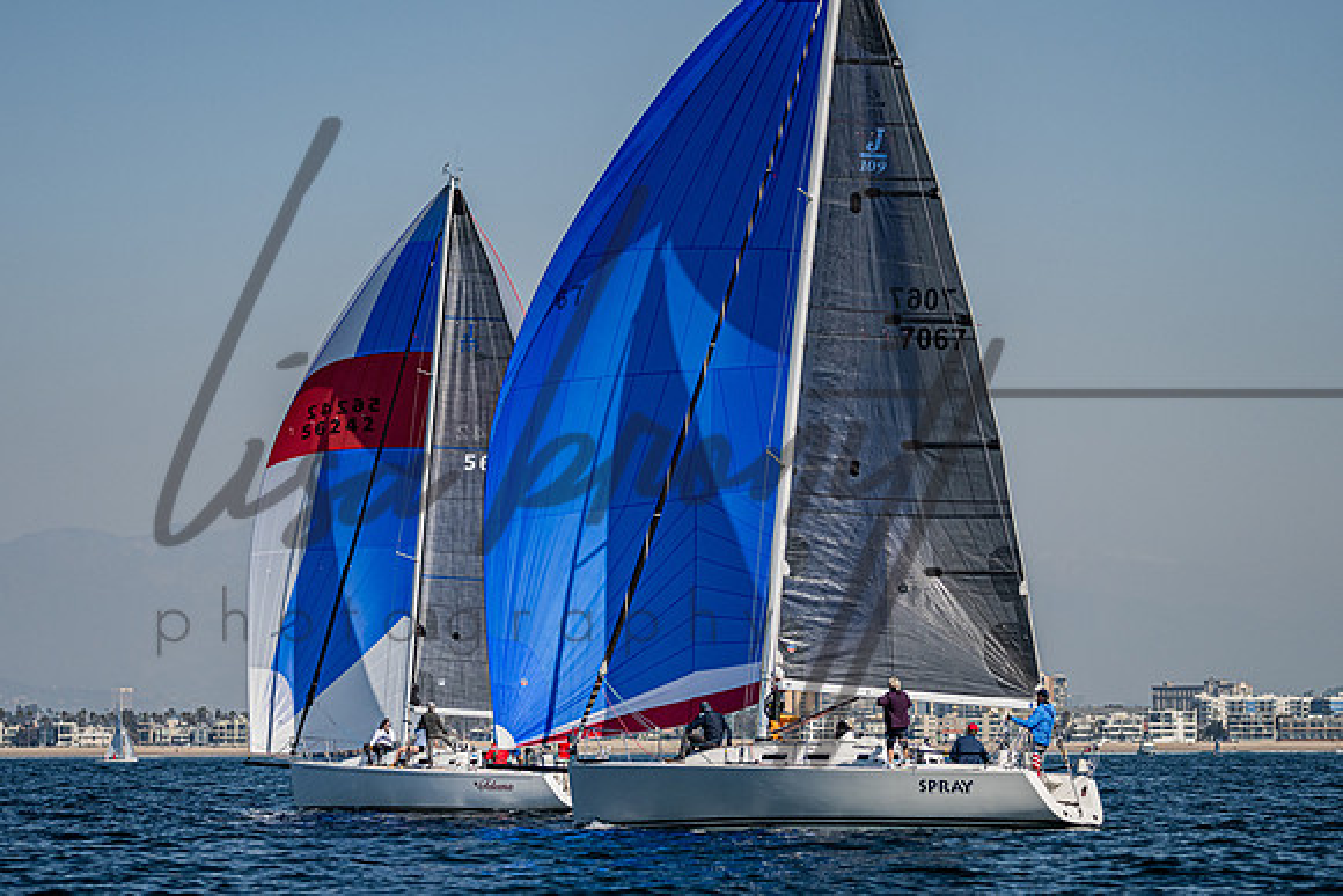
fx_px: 6383
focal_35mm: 171
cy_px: 524
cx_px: 691
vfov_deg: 8.0
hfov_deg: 12.0
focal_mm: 125
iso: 400
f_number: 4.5
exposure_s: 1/6400
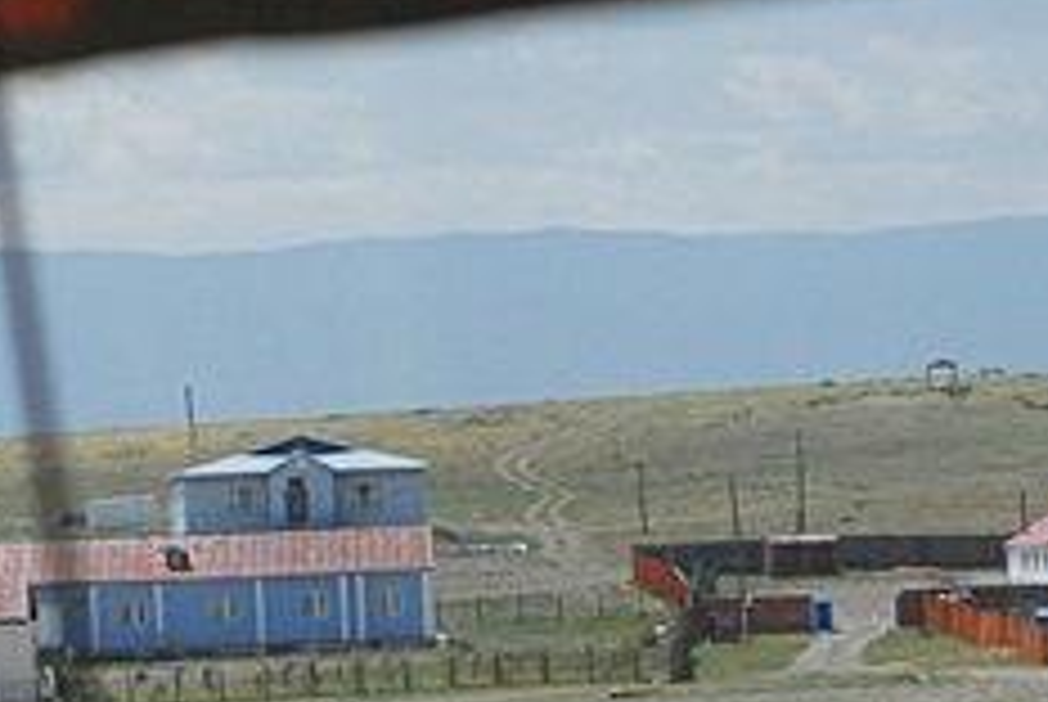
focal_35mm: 257
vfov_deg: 5.3
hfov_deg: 8.0
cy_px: 886
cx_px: 1048
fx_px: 7491
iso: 400
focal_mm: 50
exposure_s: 1/2500
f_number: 5.6
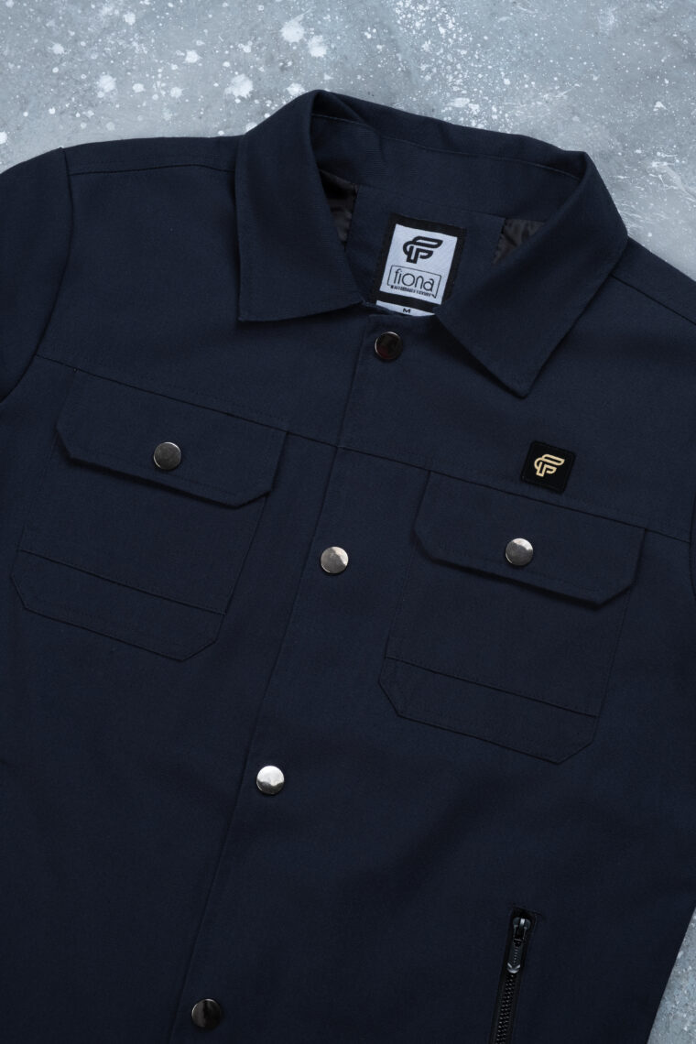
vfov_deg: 31.4
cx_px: 348
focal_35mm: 64
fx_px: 1856
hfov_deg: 21.2
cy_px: 522
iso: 400
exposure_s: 1/100
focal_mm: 42.5
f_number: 11
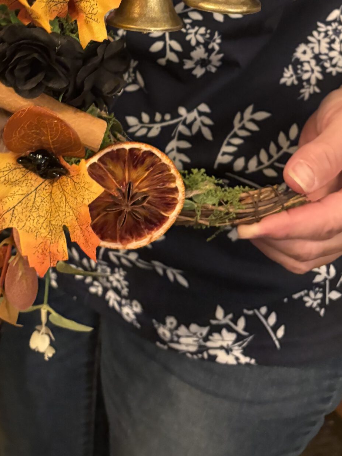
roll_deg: -2.3
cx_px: 70
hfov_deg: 26.5
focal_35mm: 54
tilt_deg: -16.1
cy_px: 24
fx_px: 712
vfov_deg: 33.2
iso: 640
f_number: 1.6
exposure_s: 1/30
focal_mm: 5.96
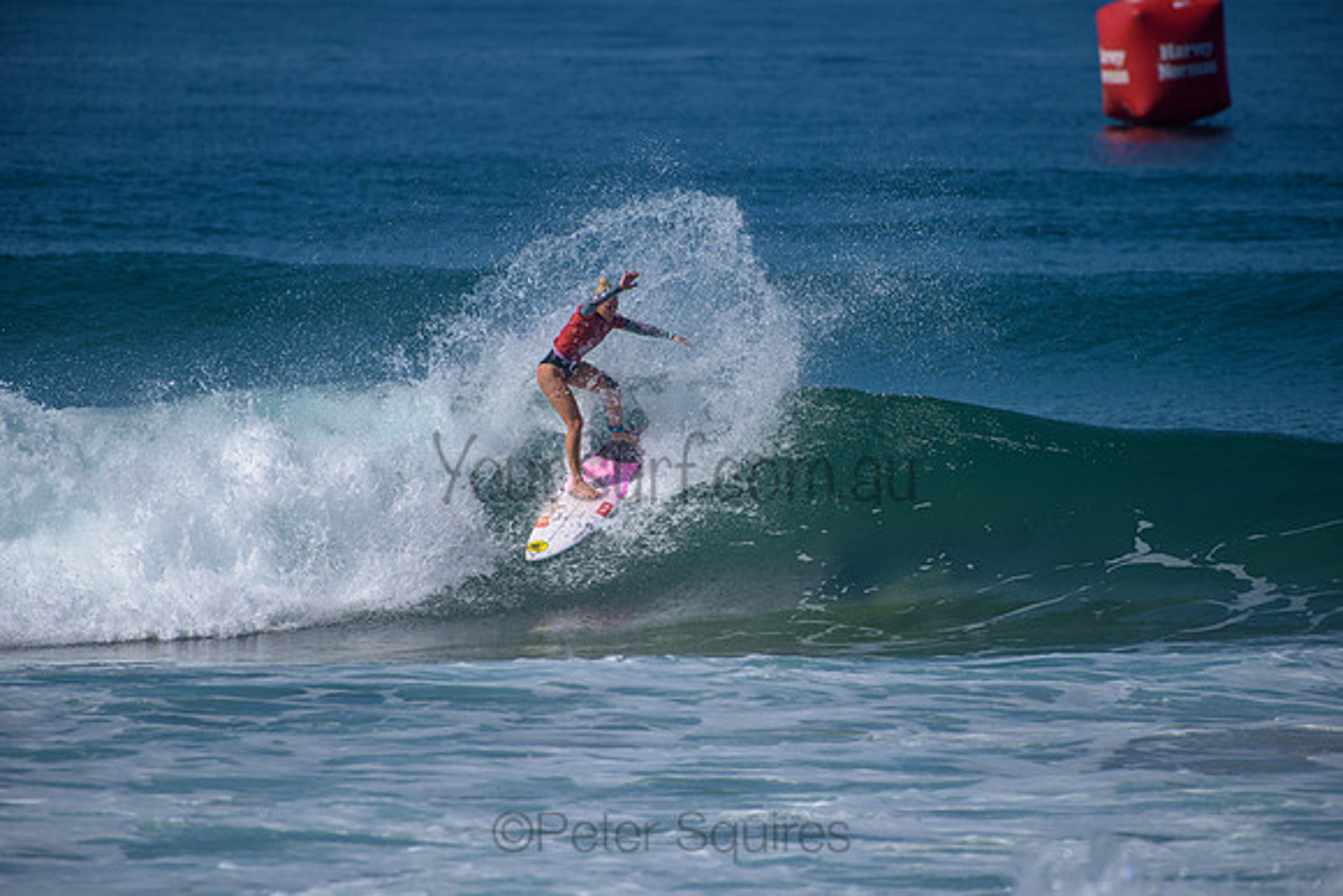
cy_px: 448
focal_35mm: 500
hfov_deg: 4.1
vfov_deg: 2.8
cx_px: 672
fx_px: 18656
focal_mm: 500
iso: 110
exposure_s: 1/2000
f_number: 5.6
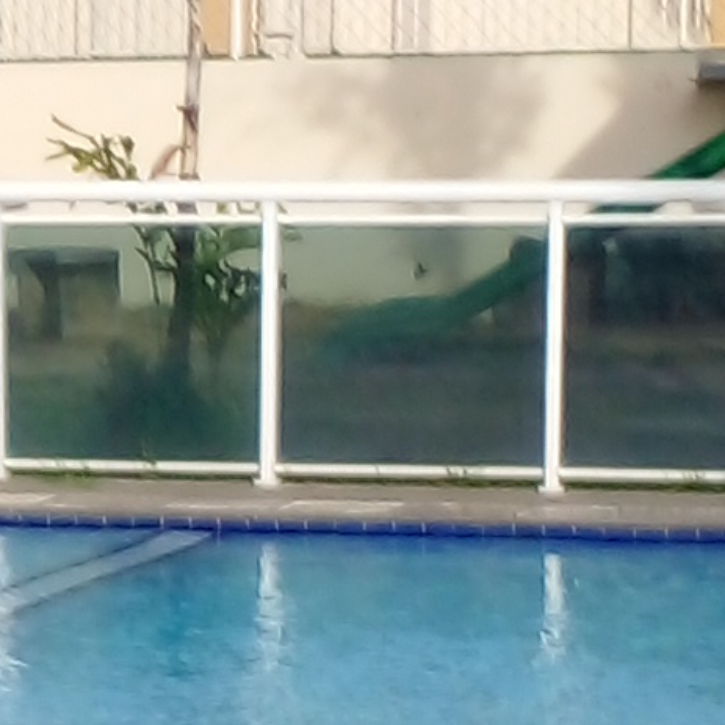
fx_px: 5000
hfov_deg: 8.1
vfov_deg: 8.3
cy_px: 496
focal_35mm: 211
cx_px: -352
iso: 50
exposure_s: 1/976
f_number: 1.9
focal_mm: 3.6
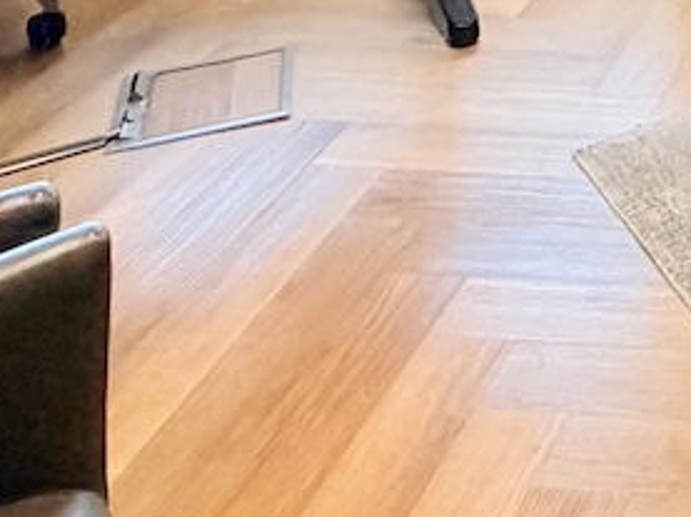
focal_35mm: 81
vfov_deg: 13.1
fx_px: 1615
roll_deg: +0.1
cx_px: 1100
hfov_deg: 20.0
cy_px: -769
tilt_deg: +0.5
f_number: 2.2
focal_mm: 2.22
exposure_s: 1/100
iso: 250
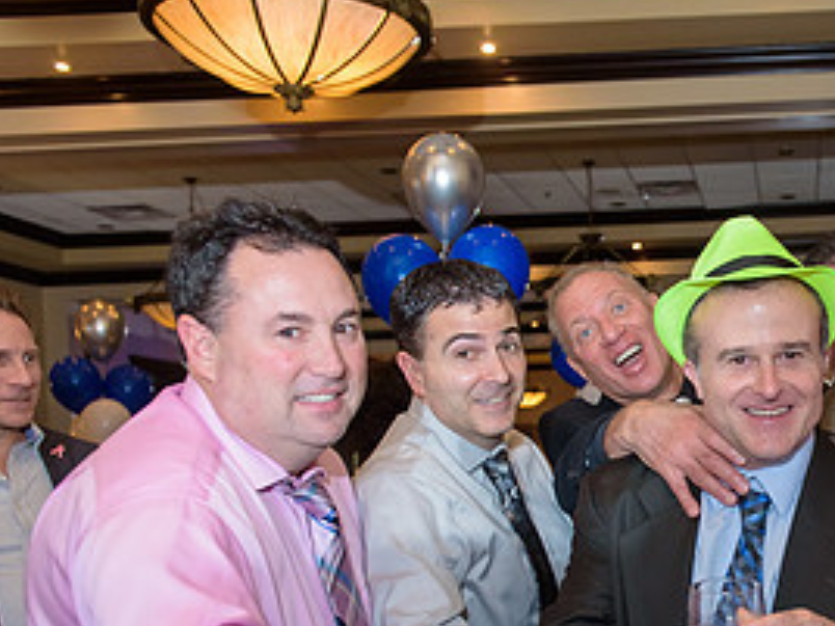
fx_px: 1206
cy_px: 484
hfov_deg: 35.2
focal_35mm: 50
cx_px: 801
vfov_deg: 28.6
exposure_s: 1/125
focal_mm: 24
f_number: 3.2
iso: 1600
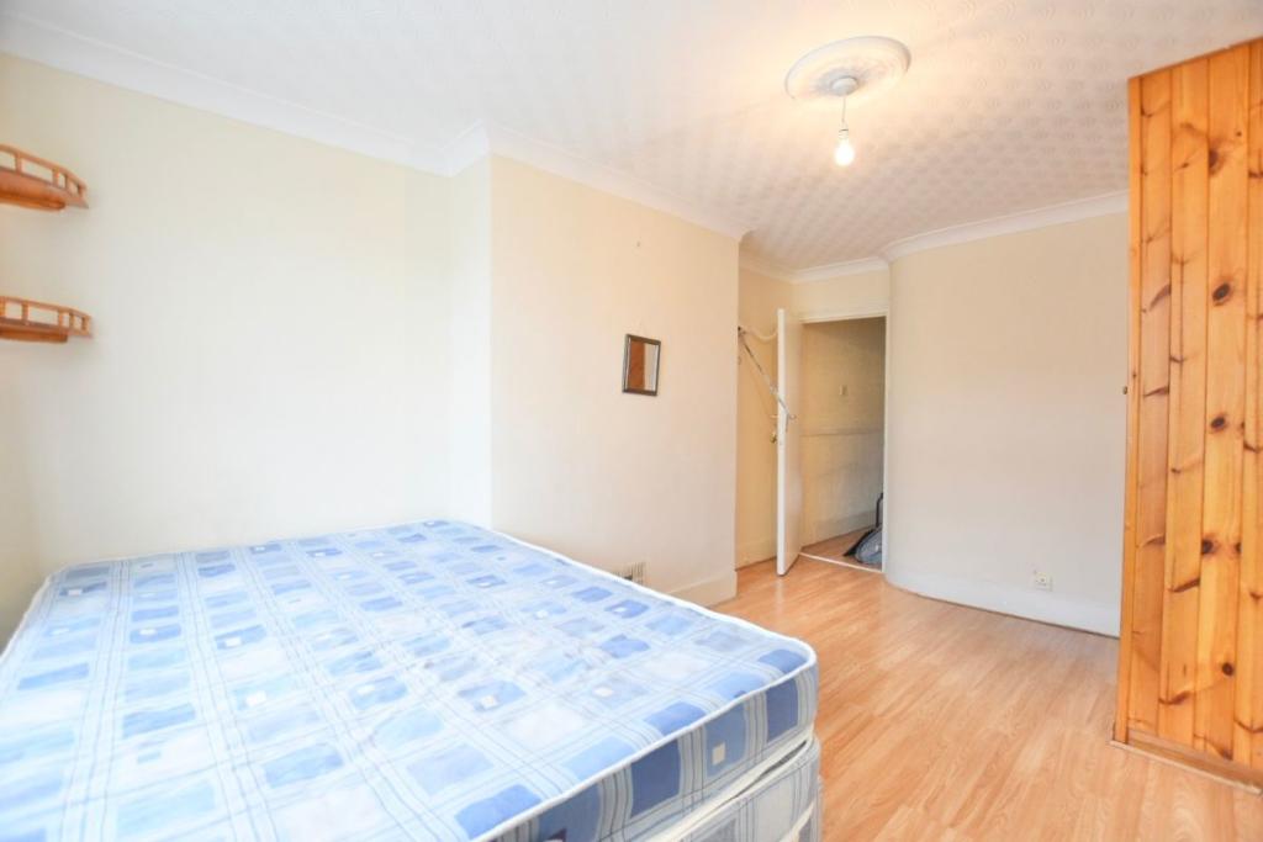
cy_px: 421
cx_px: 632
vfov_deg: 77.3
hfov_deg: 100.4
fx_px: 526
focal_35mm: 15
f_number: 3.5
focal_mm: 10
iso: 800
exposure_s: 1/125
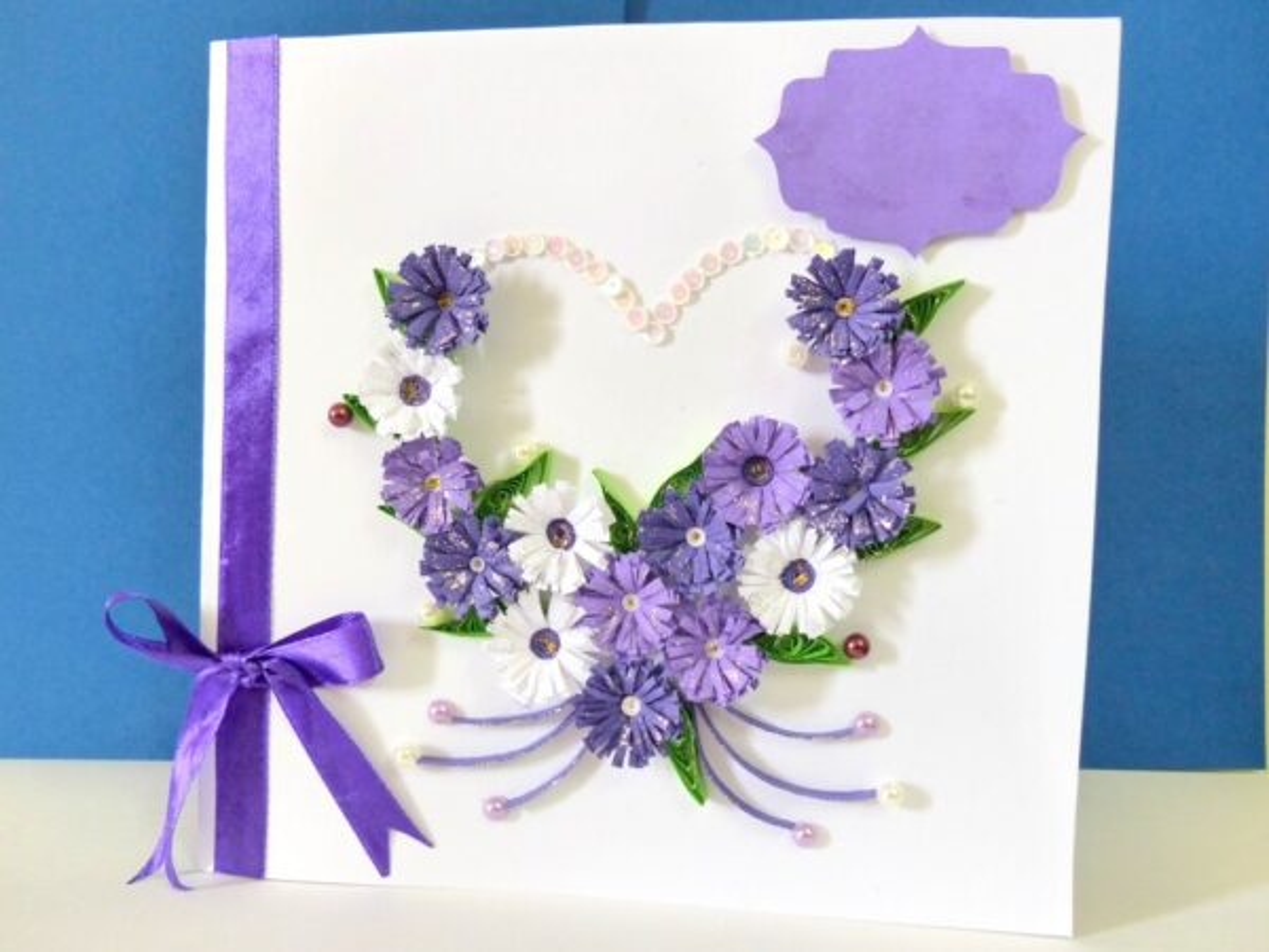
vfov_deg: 44.2
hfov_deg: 56.8
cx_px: 634
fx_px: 1173
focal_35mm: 32
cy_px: 476
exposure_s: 1/40
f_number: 2.8
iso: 400
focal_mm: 5.7
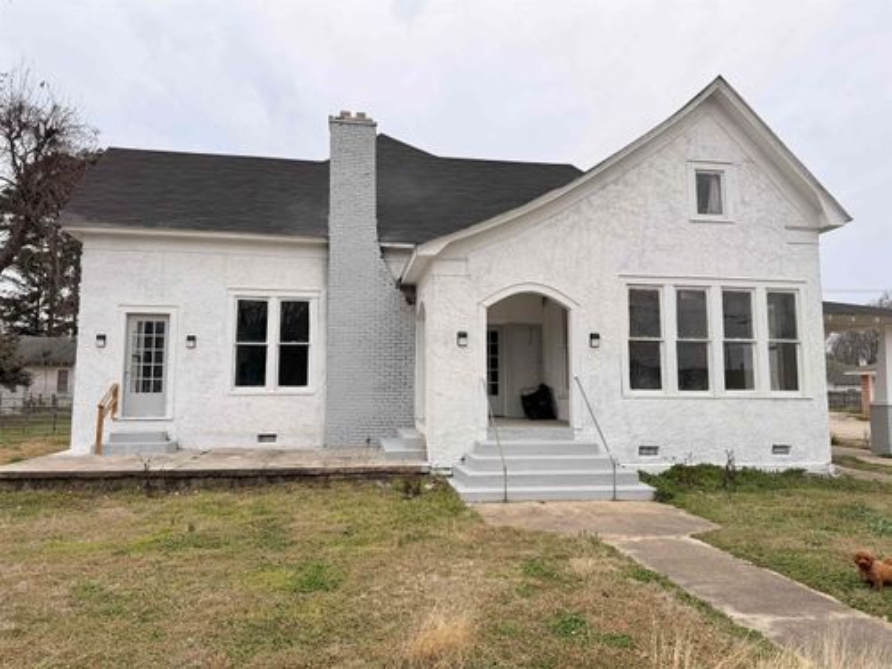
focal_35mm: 24
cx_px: 446
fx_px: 618
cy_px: 334
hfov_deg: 71.6
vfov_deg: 56.8
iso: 80
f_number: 1.78
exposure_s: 1/1437
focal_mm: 6.76
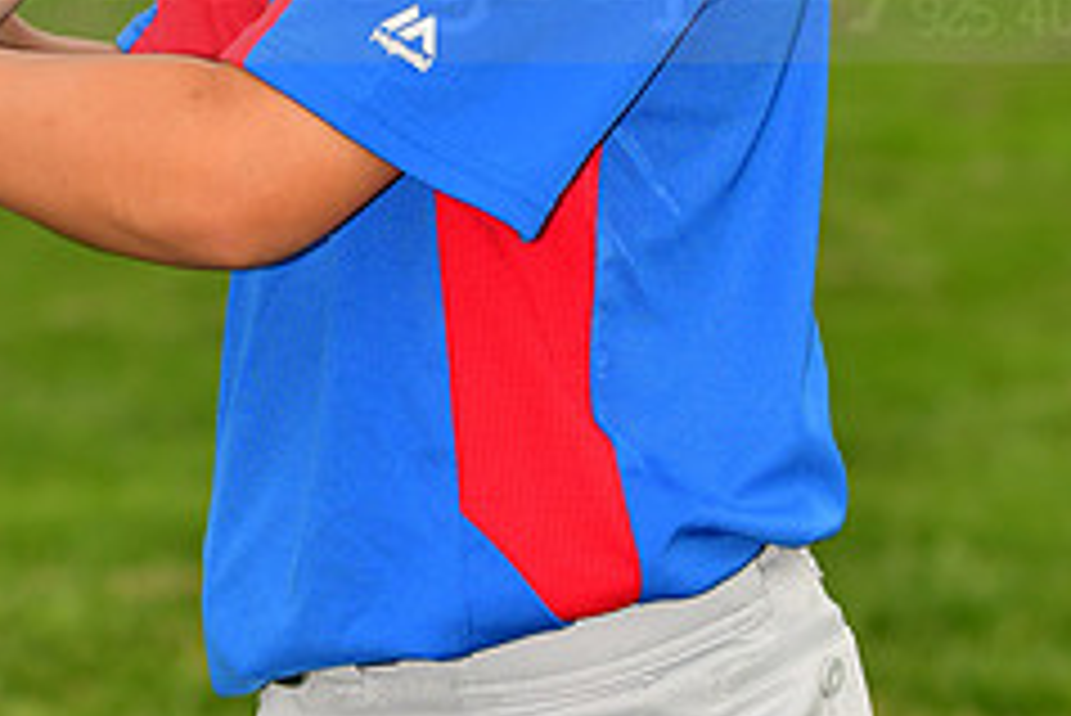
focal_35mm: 358
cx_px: 326
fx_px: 10657
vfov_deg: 3.8
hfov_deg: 5.8
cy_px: -81
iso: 400
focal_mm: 98
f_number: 5
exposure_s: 1/1000
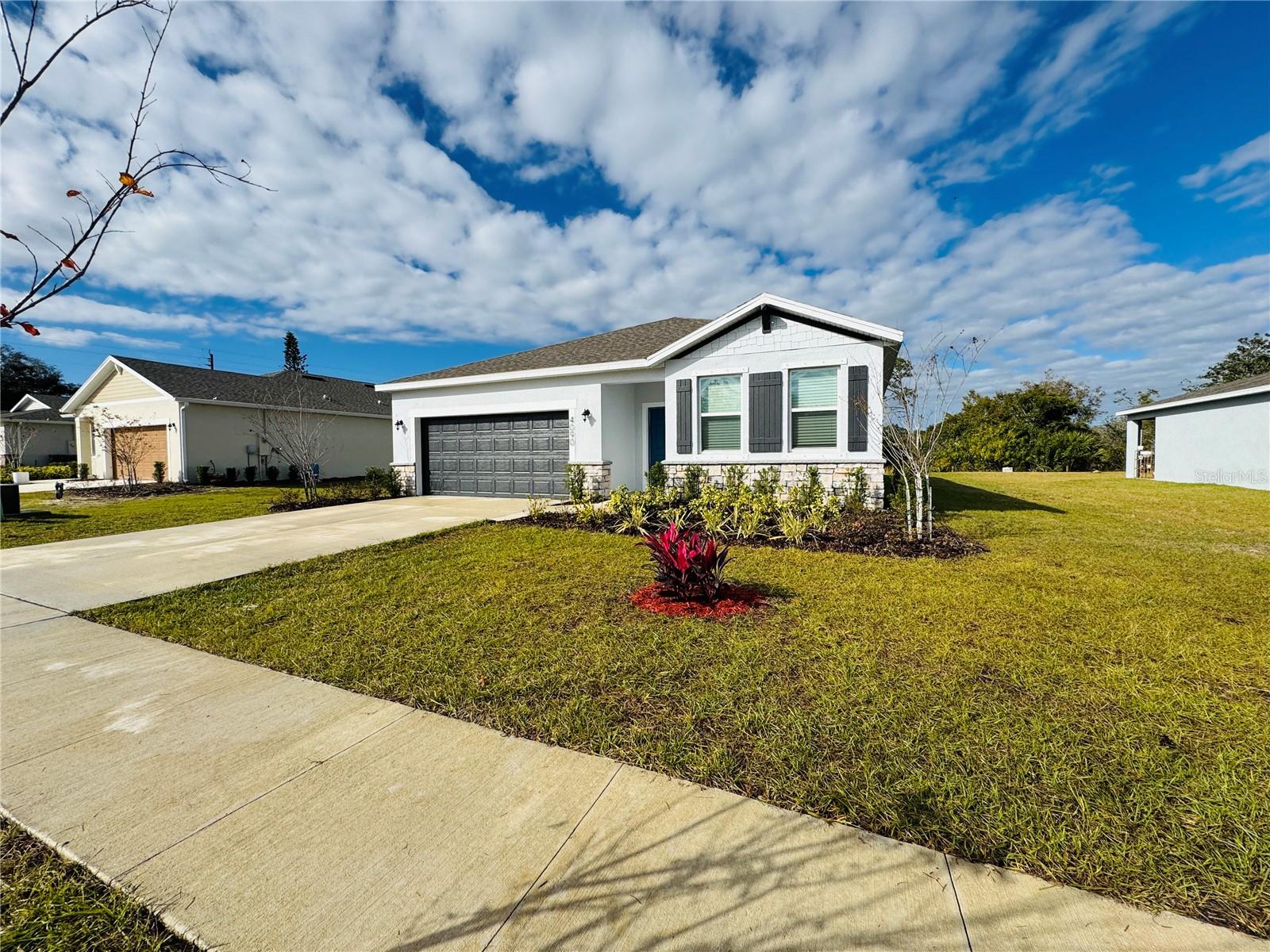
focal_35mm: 14
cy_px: 476
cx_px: 635
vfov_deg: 85.7
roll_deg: +0.7
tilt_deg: -2.4
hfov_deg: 102.1
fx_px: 514
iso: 40
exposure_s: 1/4132
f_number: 2.2
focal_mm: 2.22
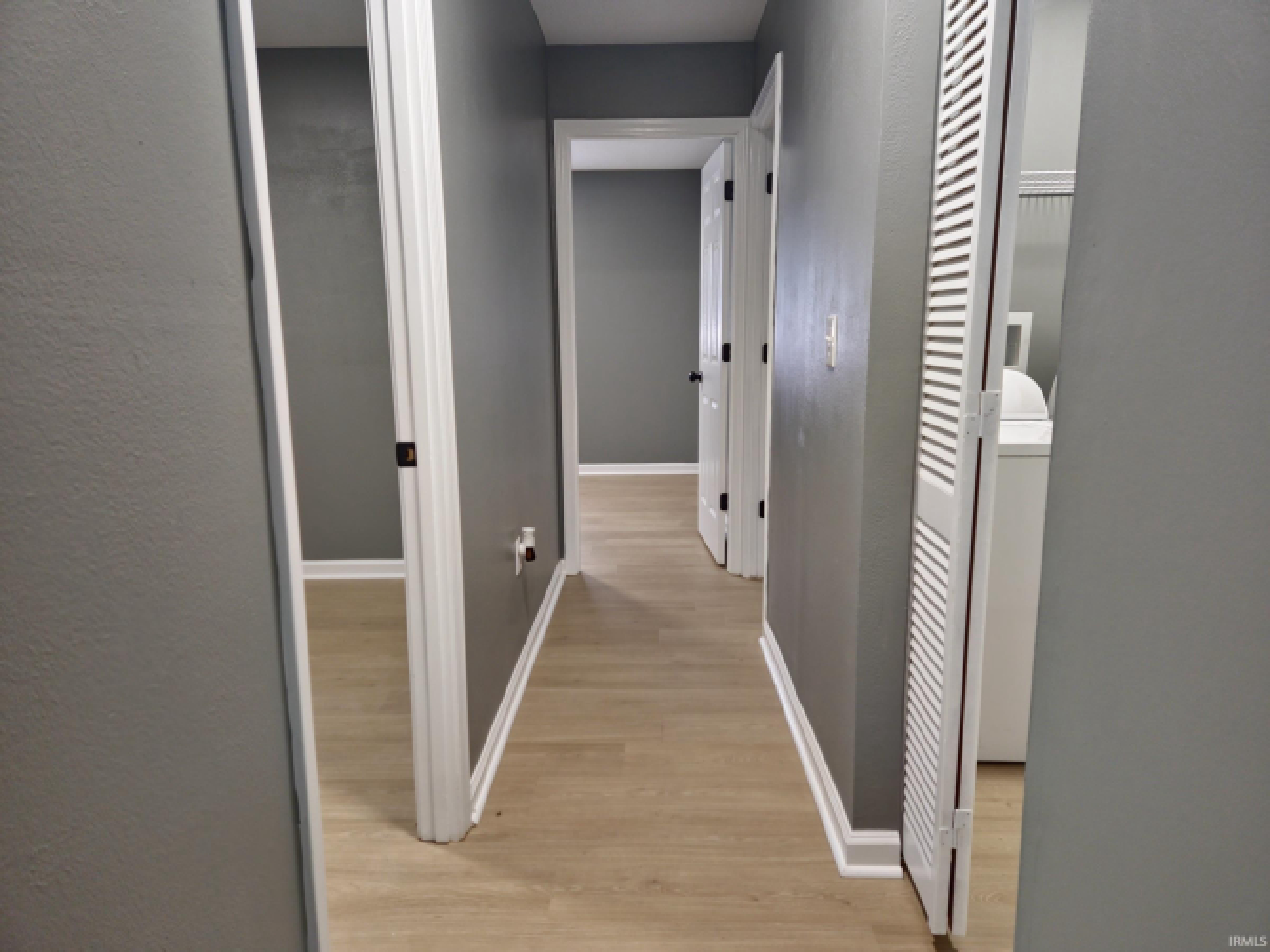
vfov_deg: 58.9
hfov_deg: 73.9
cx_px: 635
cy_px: 476
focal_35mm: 23
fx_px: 844
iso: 250
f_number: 1.8
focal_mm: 5.4
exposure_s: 1/120
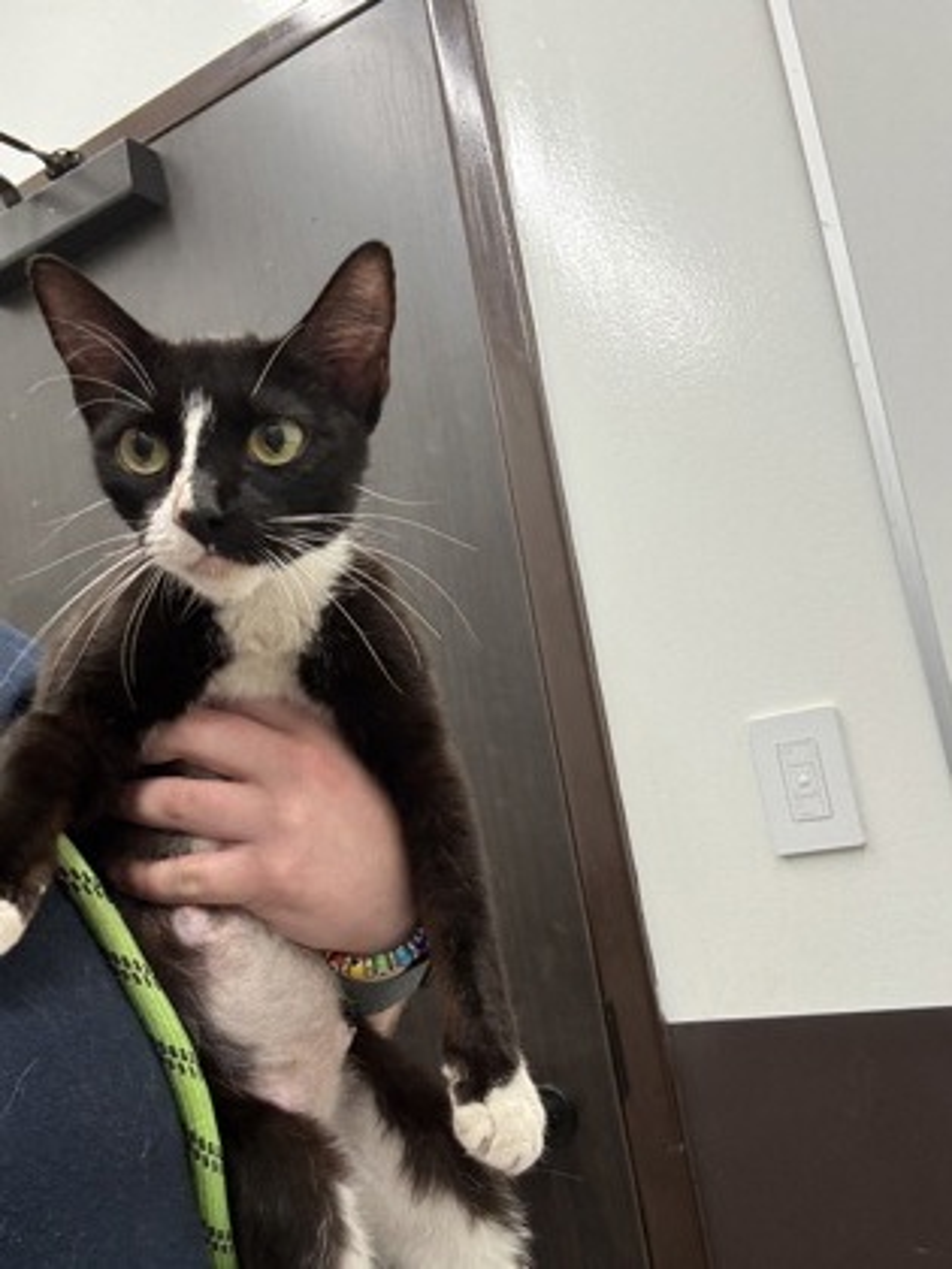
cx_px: 476
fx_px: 1100
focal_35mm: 30
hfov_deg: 46.8
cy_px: 634
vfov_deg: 60.0
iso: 40
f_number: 1.9
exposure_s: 1/60
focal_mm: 2.69
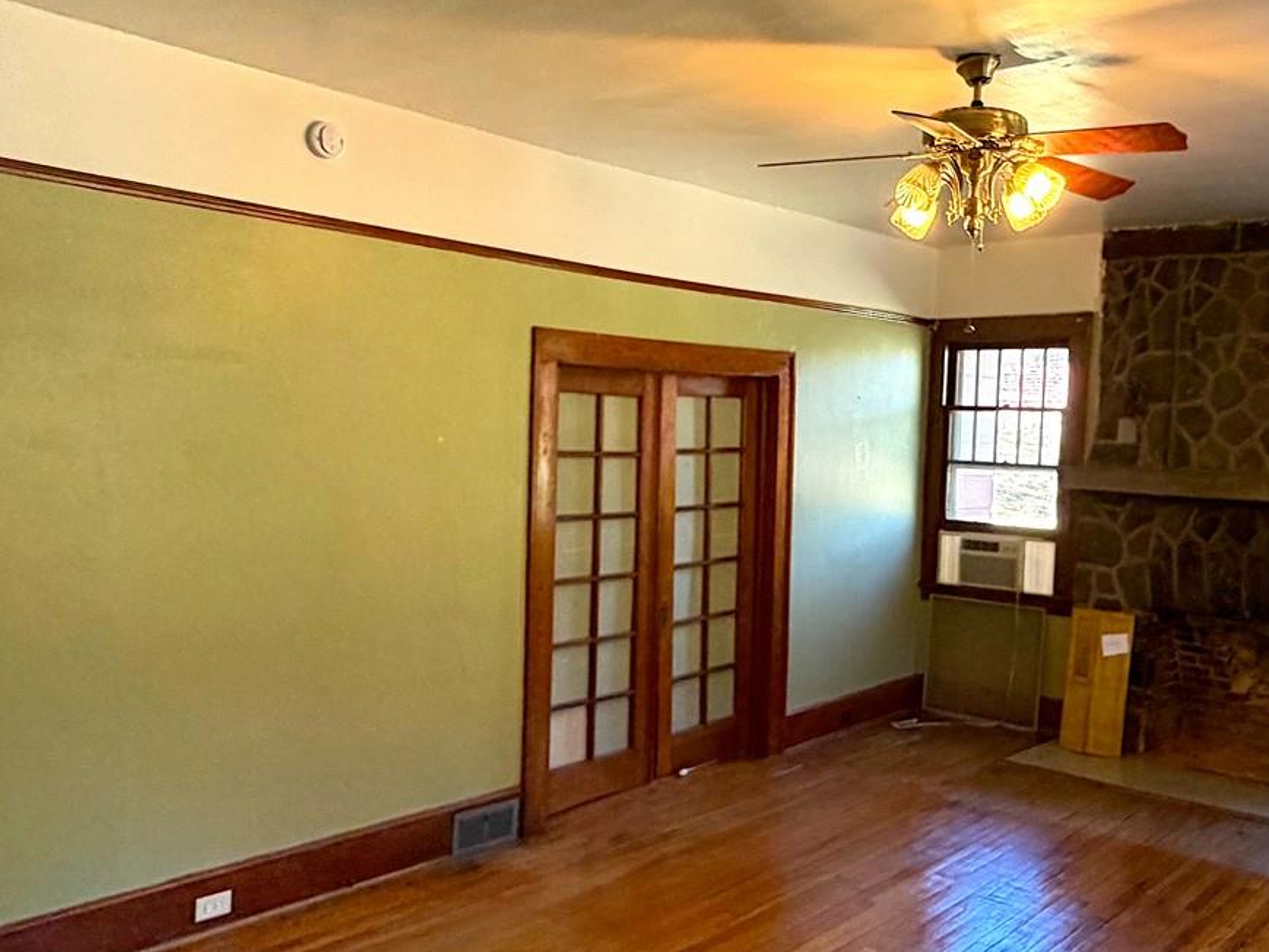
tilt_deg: -2.5
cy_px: 510
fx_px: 1210
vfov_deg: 42.9
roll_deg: -2.4
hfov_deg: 54.5
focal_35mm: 33
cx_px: 818
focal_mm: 2.22
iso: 400
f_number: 2.2
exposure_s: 1/60
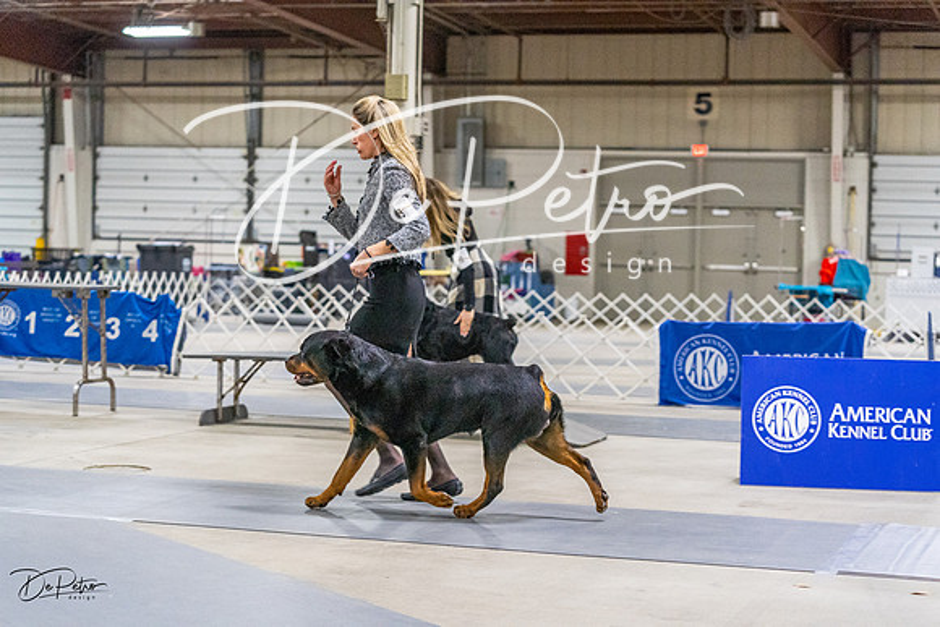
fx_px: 1828
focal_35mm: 70
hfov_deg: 28.8
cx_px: 470
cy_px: 314
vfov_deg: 19.5
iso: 6400
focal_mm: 70
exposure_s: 1/320
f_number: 3.2
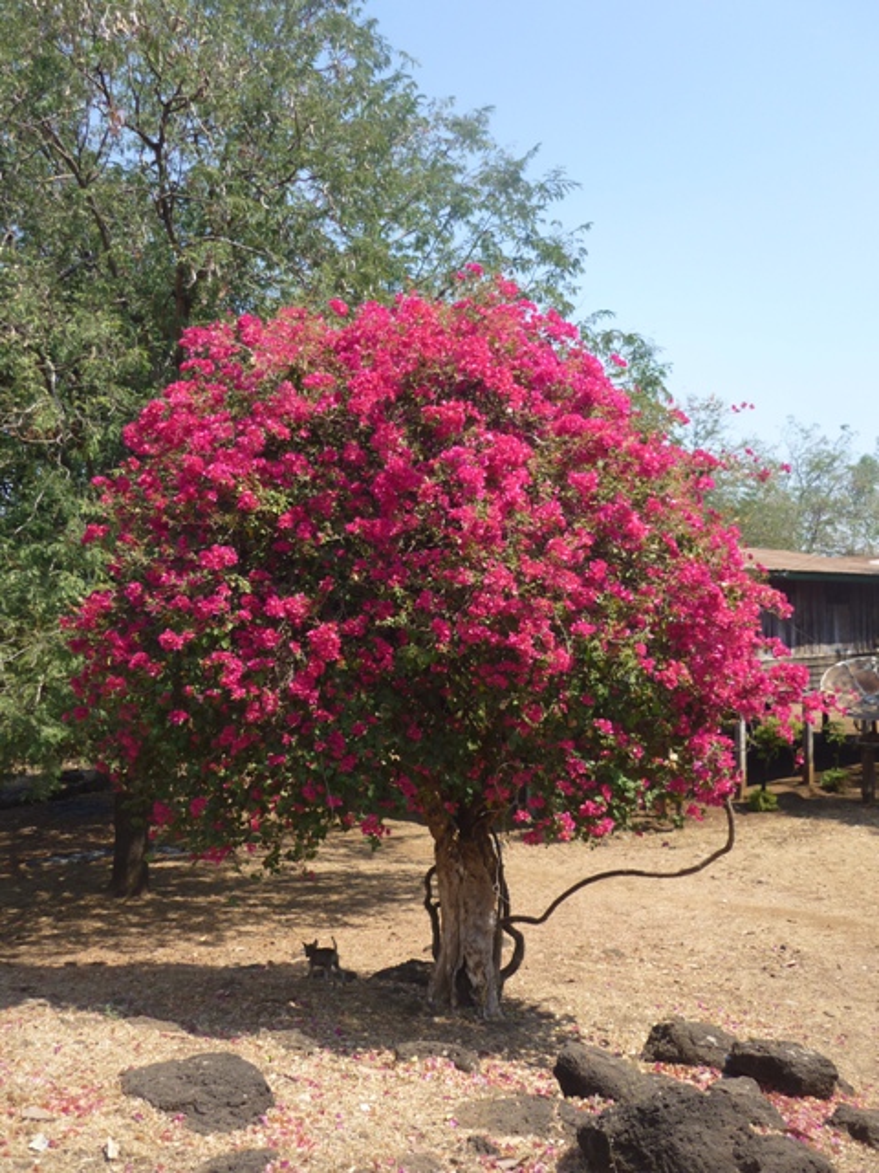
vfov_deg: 55.4
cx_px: 440
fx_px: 1117
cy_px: 586
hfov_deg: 42.9
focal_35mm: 33
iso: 80
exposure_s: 1/640
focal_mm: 5.5
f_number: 2.8
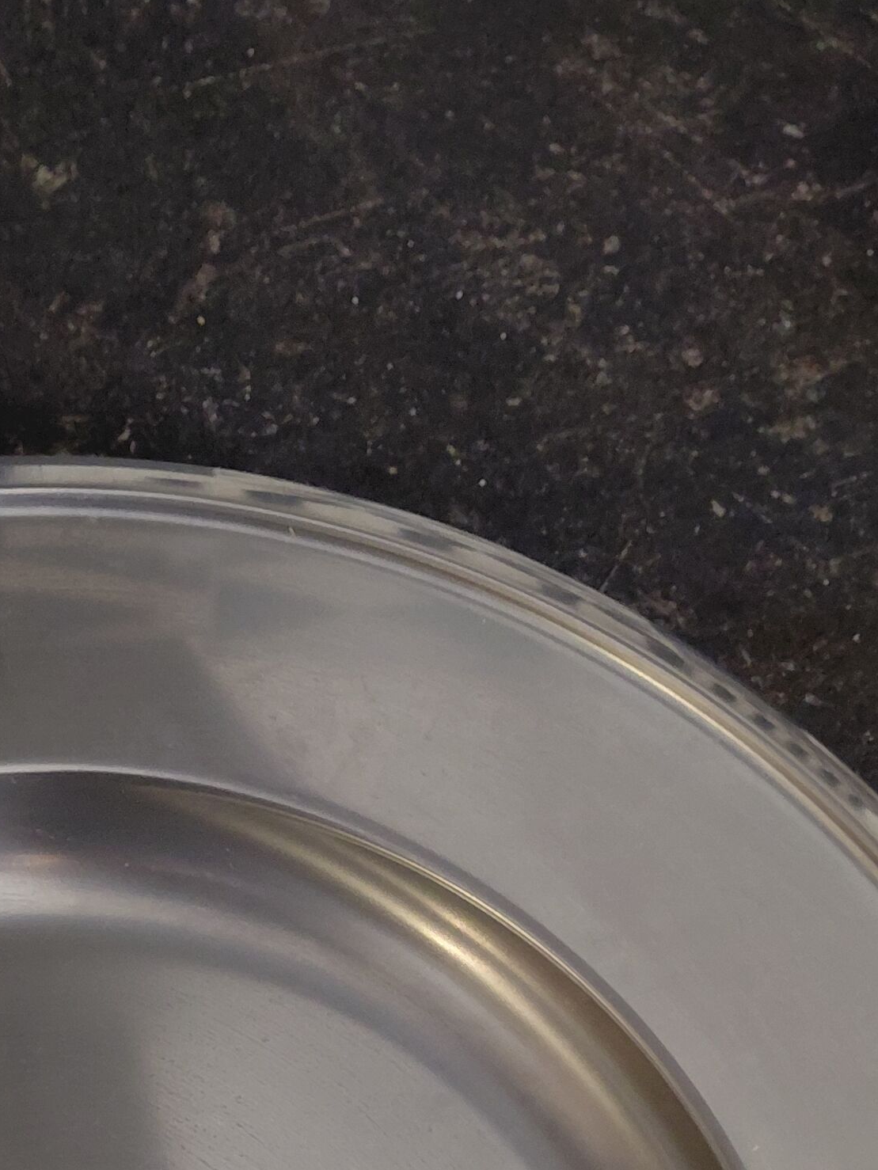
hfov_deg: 20.8
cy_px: 1358
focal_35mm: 69
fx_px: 2333
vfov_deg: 25.6
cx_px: 76
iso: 320
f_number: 1.8
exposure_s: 1/24
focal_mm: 4.69
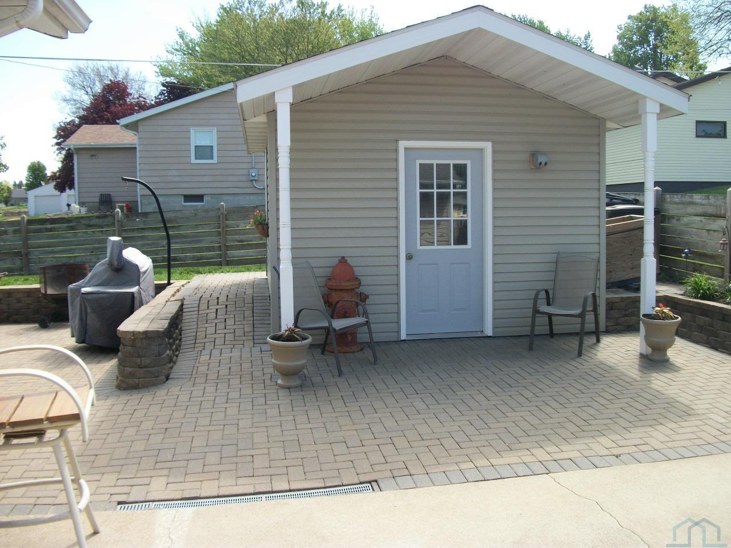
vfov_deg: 44.2
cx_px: 366
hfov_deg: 56.8
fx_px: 676
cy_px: 274
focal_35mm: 32
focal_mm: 5.7
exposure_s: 1/80
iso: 80
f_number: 8.8
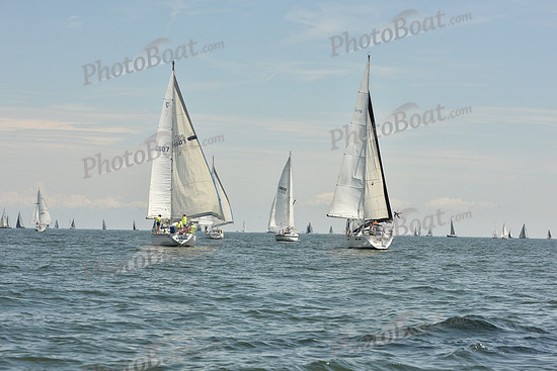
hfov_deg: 21.0
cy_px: 191
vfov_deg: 14.1
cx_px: 277
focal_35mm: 97
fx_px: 1501
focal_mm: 92
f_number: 9
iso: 320
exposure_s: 1/1600
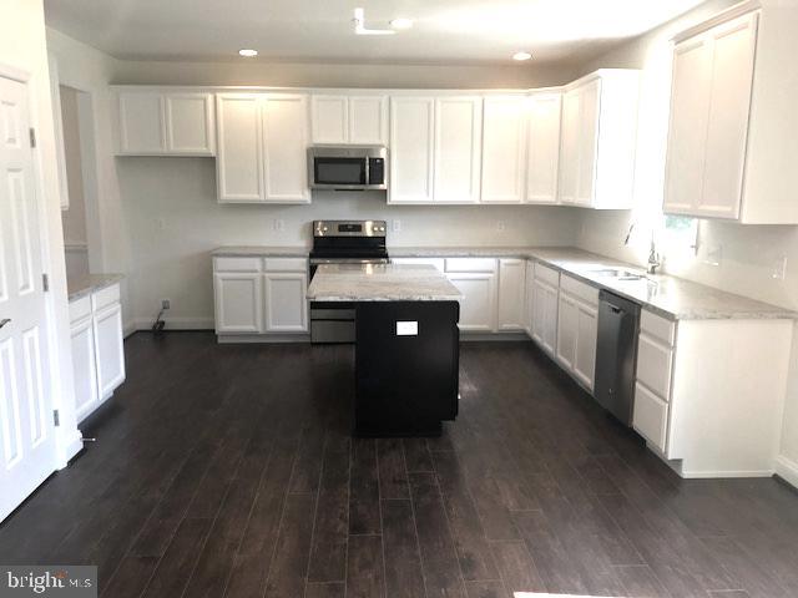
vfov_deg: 49.7
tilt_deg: -8.5
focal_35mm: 28
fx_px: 645
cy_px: 299
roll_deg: -0.1
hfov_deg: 63.4
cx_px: 399
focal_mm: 3.99
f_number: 1.8
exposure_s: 1/60
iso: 20
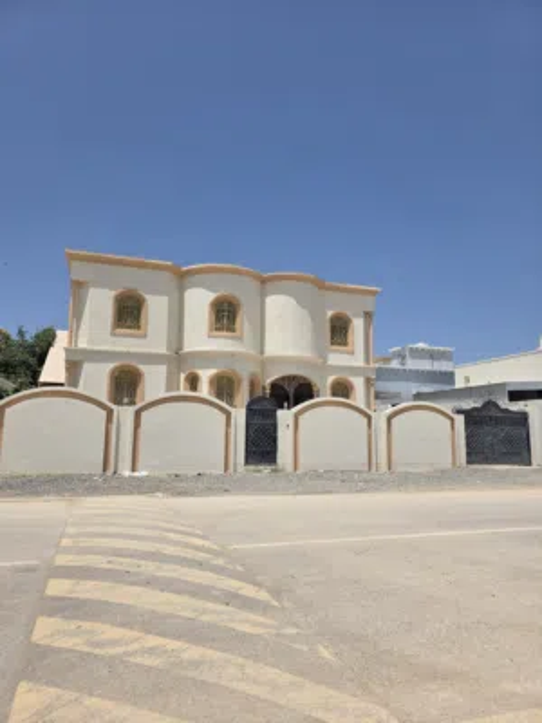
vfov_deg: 73.9
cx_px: 271
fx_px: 480
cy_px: 362
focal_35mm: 23
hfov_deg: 58.9
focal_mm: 6.3
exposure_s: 1/7944
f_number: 1.7
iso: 50
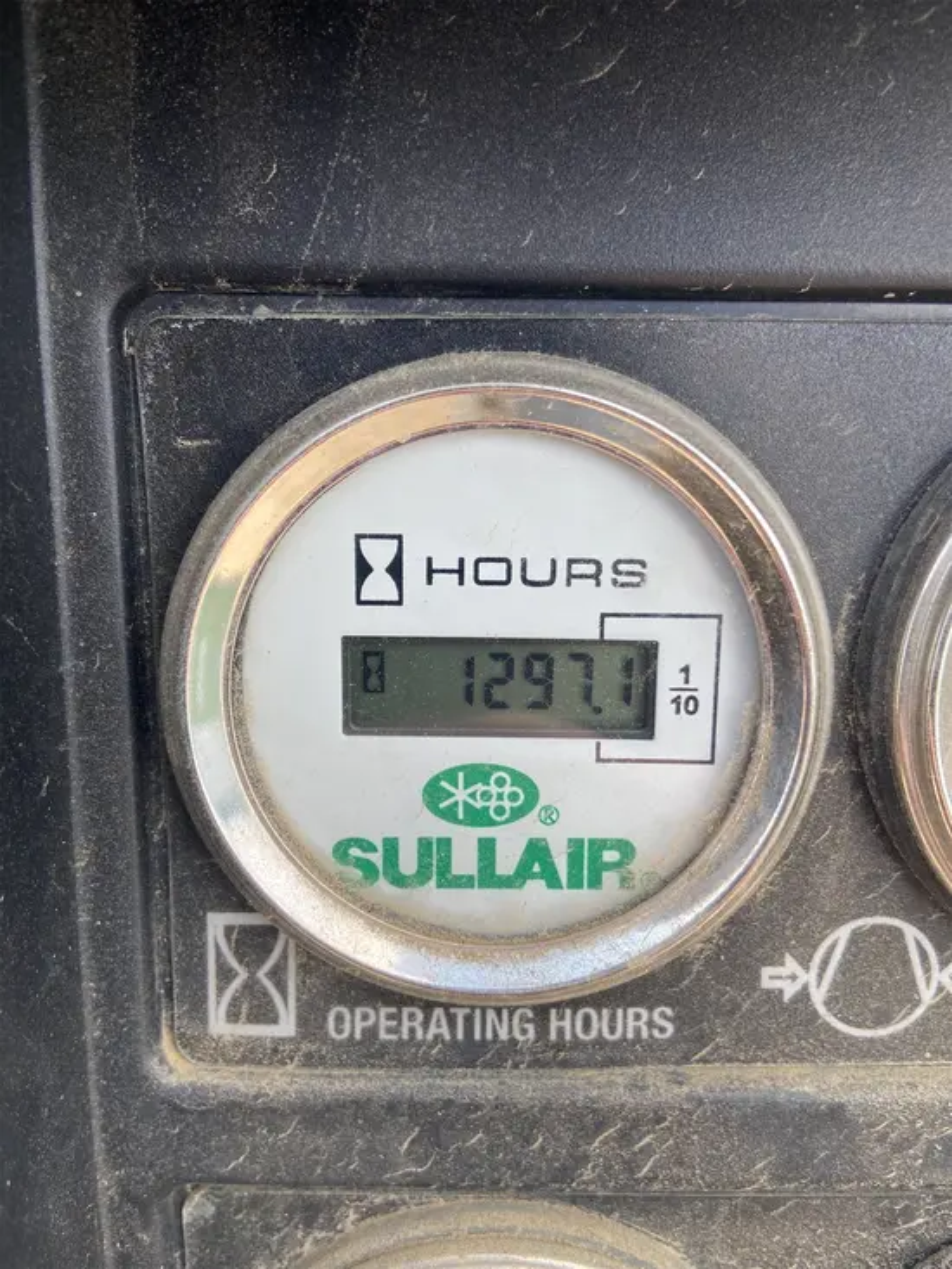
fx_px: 953
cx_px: 476
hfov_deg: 53.1
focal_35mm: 26
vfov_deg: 67.3
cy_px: 634
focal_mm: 4.25
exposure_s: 1/275
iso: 32
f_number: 1.8
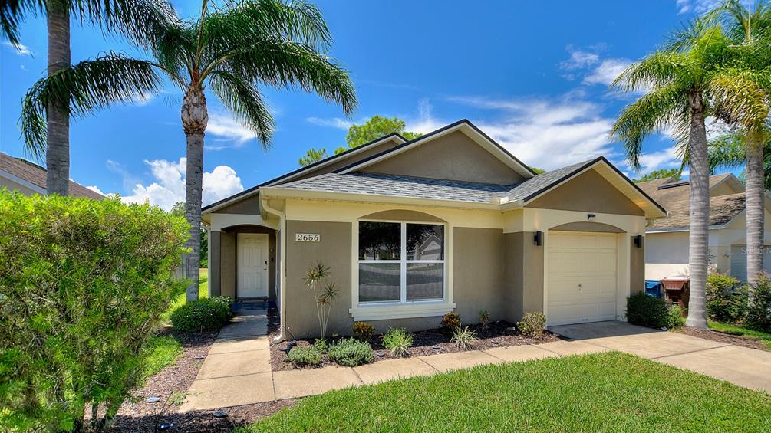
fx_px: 327
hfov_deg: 99.4
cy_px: 251
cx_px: 392
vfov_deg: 66.7
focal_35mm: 16
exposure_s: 1/400
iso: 100
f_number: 4.5
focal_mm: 10
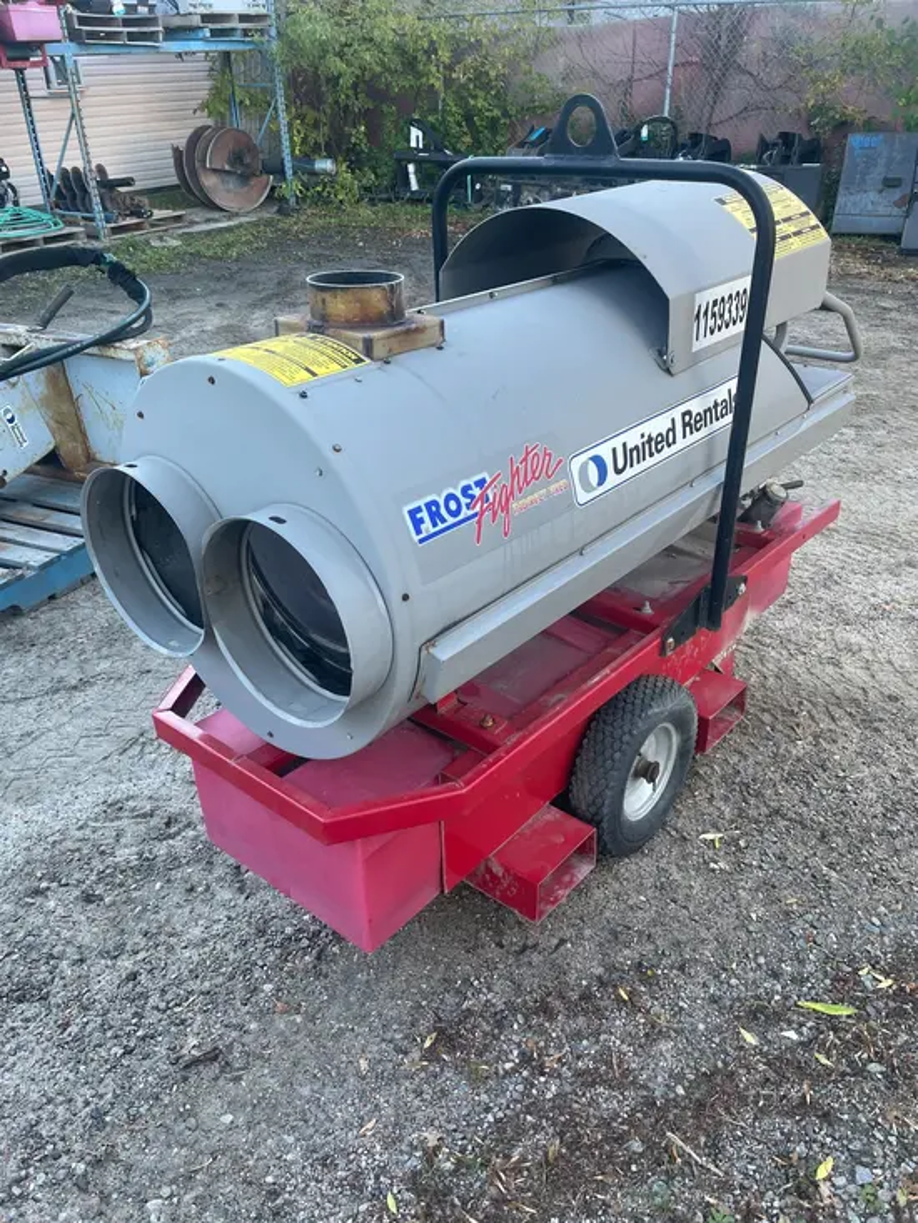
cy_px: 612
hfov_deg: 53.1
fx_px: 919
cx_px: 459
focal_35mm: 26
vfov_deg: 67.3
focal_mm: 4.2
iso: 40
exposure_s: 1/121
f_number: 1.6
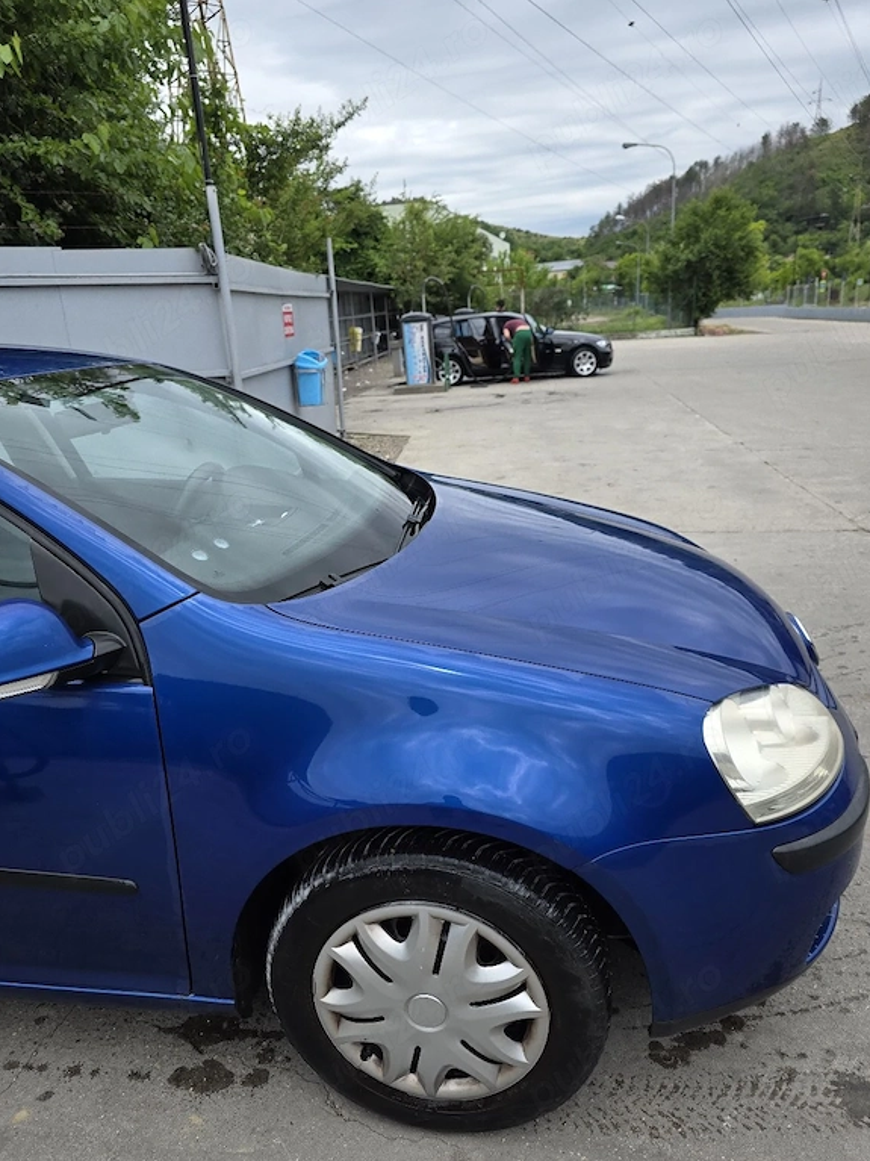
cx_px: 449
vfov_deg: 71.6
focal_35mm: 24
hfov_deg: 56.8
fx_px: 804
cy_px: 599
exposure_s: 1/3333
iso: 80
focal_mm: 6.3
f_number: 1.7
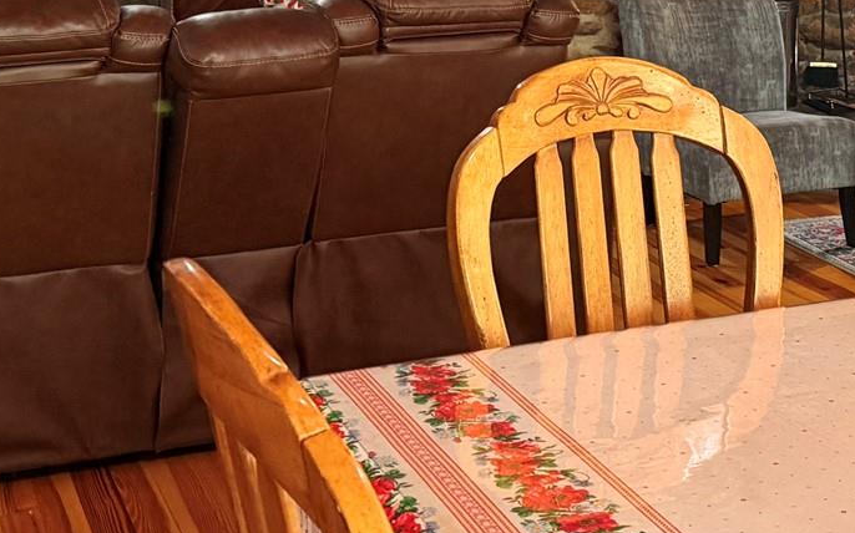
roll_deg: -0.7
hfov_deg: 26.8
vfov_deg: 16.2
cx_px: 639
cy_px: -171
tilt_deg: -0.4
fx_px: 1770
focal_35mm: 76
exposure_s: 1/60
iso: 400
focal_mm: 6.76
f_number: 1.78
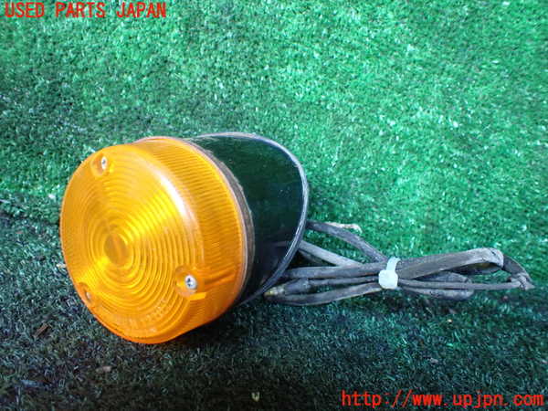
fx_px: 475
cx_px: 274
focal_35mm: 30
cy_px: 206
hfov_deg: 60.0
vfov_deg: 46.8
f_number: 2.3
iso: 800
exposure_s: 1/125
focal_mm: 5.4
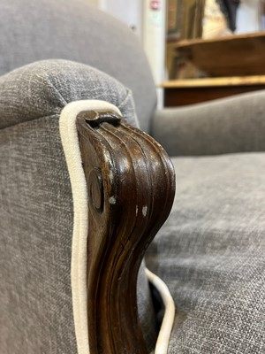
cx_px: 132
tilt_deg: -14.7
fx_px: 265
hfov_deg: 53.1
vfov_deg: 67.3
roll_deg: -0.3
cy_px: 177
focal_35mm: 26
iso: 250
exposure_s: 1/50
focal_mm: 5.1
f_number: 1.6
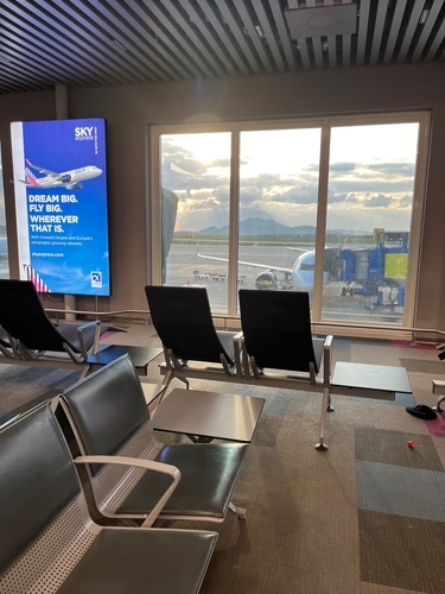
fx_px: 446
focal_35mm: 26
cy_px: 297
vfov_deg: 67.3
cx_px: 222
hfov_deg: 53.1
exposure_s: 1/121
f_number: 1.6
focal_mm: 5.1
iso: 64
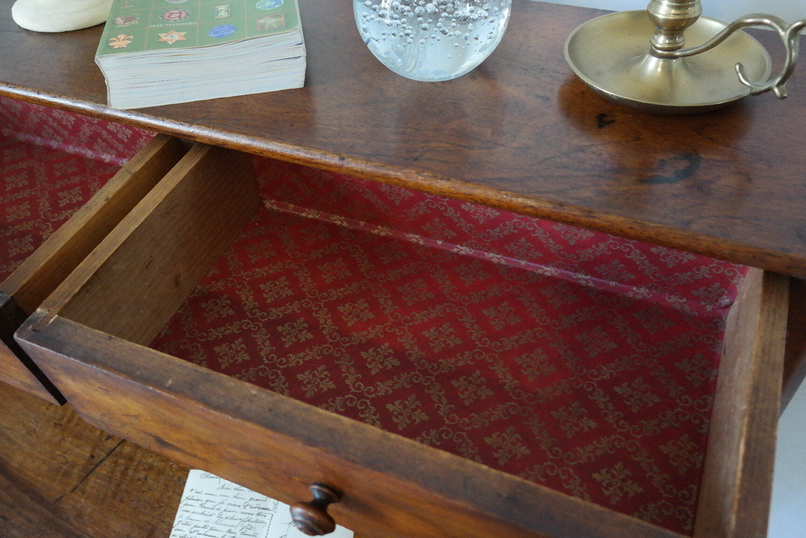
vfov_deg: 43.6
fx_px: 672
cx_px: 403
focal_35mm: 30
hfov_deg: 61.9
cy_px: 269
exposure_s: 1/30
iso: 3200
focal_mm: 20
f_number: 5.6
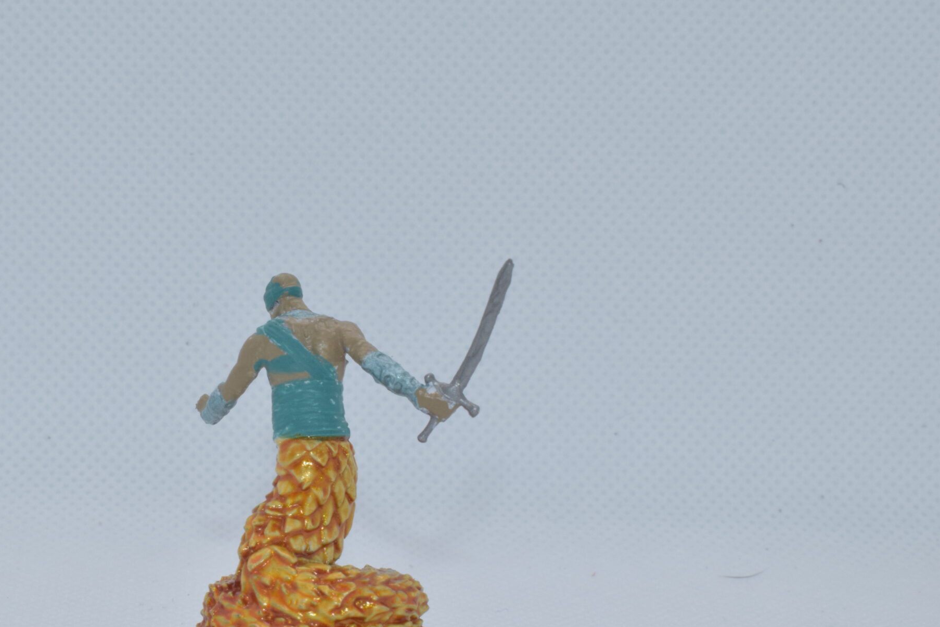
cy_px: 398
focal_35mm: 85
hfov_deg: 23.8
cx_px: 280
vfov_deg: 16.1
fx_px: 2219
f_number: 22
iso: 800
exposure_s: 1/125
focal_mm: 40
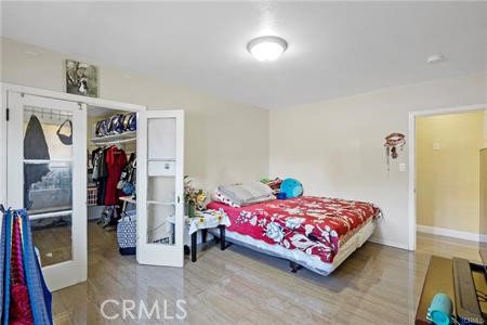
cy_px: 162
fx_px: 216
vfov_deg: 73.7
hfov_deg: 96.7
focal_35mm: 16
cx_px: 244
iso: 50
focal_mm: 16
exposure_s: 30
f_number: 22
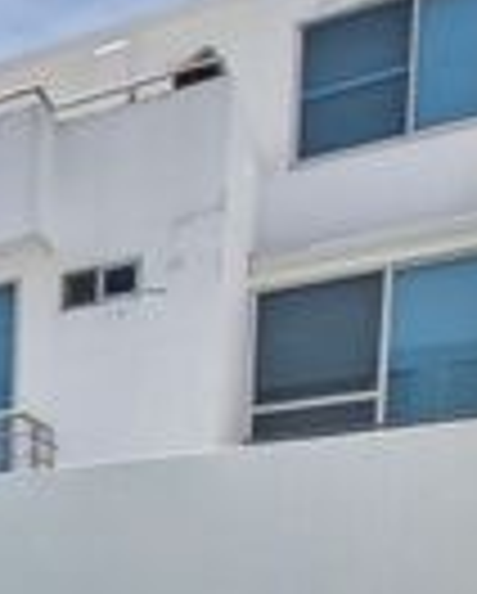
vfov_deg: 25.1
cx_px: -601
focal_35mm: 64
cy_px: 796
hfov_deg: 15.7
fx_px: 1127
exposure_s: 1/2752
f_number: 2.2
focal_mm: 1.74
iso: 50
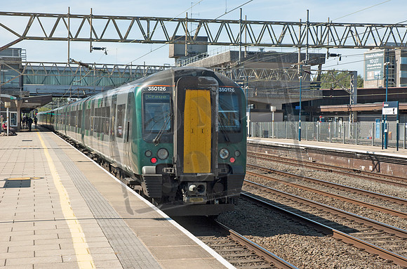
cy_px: 134
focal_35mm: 69
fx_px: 778
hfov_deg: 29.3
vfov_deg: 19.6
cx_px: 204
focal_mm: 46
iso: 200
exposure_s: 1/200
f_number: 8
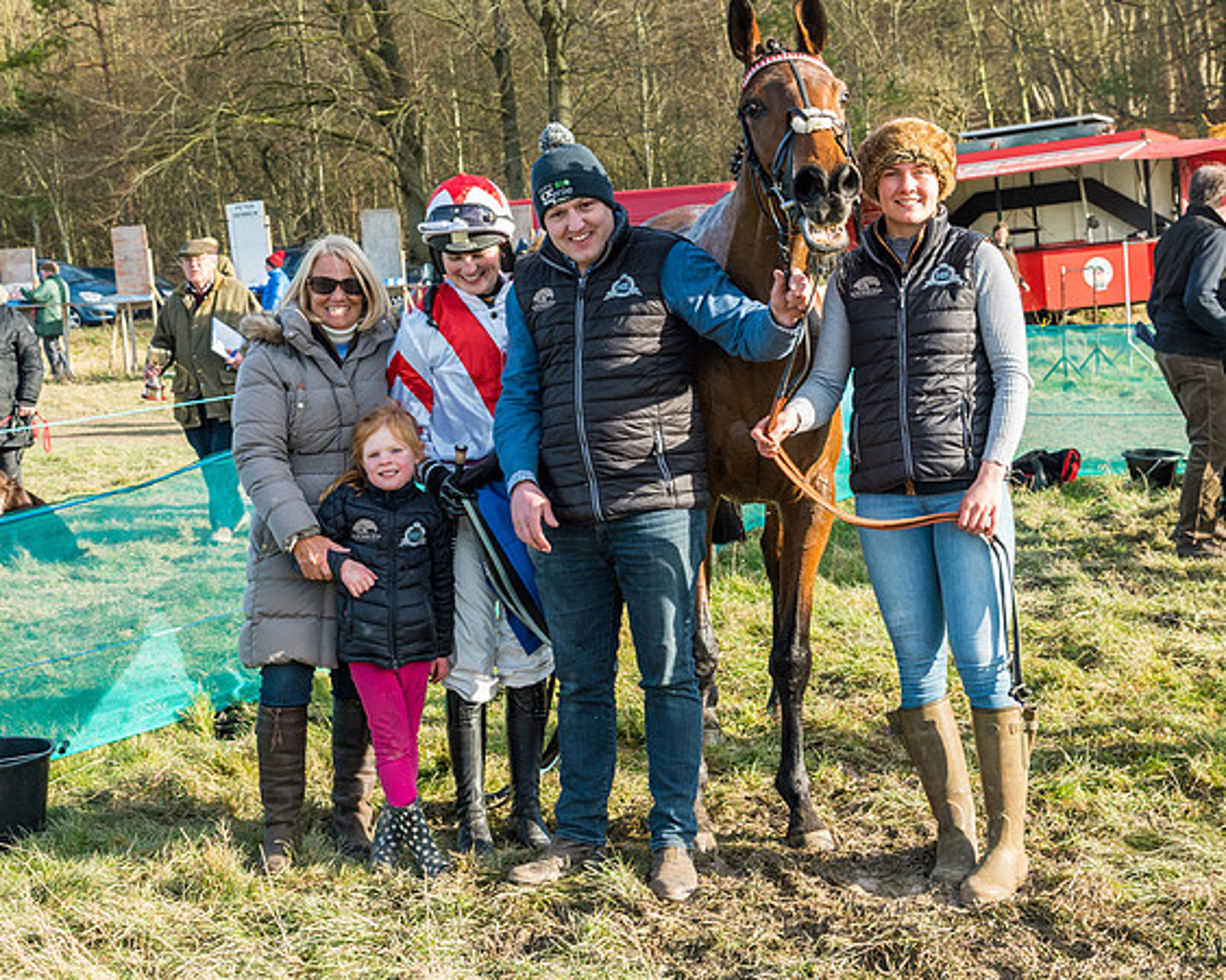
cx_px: 654
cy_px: 475
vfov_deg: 25.7
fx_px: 2152
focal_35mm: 59
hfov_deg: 31.8
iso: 800
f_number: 6.3
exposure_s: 1/400
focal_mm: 44
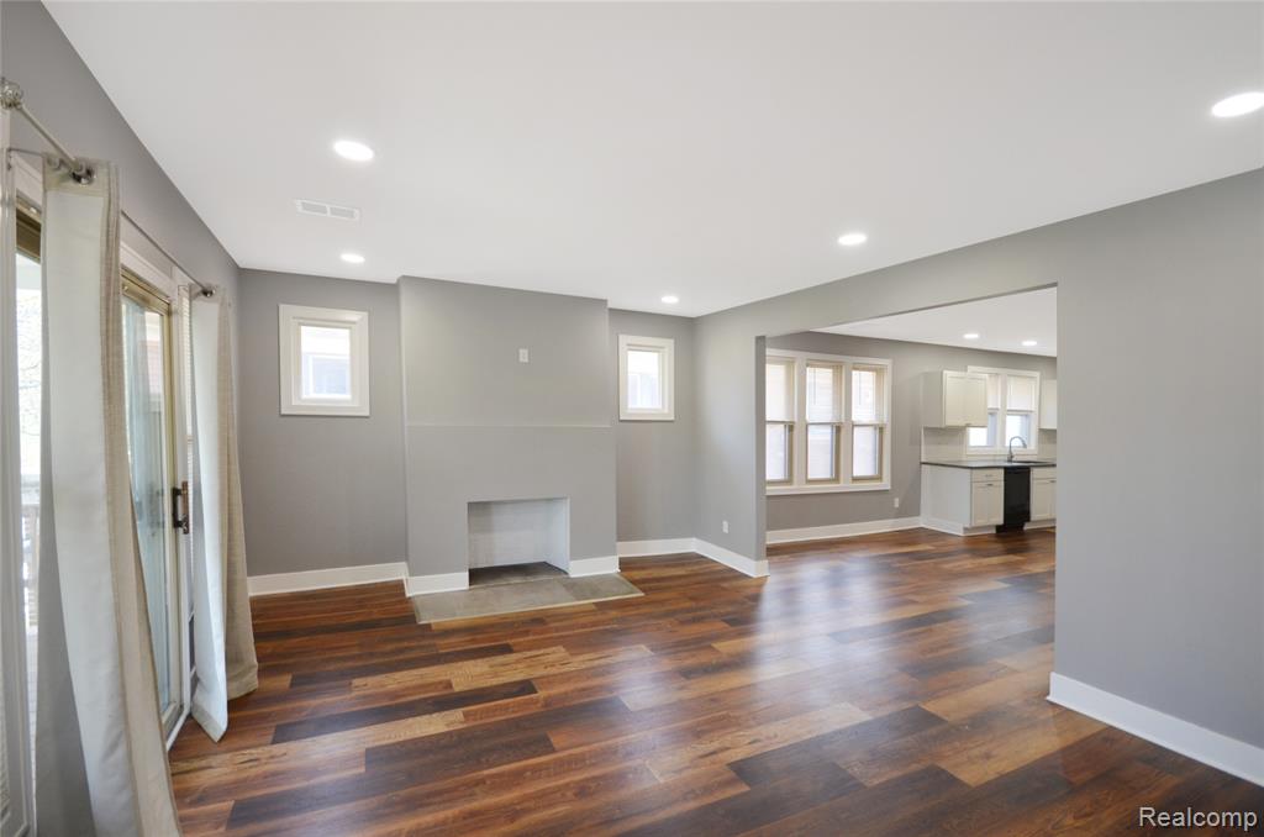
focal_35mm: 15
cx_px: 632
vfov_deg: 77.1
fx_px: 526
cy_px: 418
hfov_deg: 100.5
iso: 400
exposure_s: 1/80
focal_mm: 10
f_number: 4.5
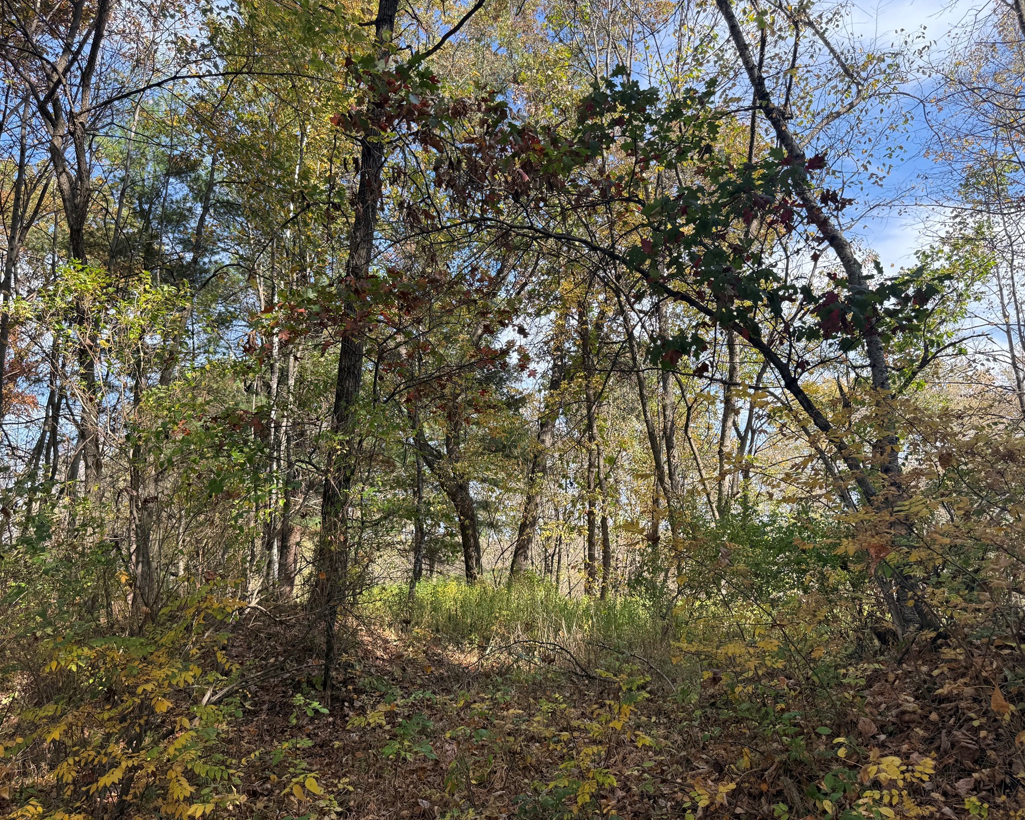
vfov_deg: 54.9
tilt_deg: +10.5
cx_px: 508
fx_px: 789
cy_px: 424
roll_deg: +1.5
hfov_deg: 66.0
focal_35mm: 26
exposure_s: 1/1032
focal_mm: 6.76
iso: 100
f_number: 1.78
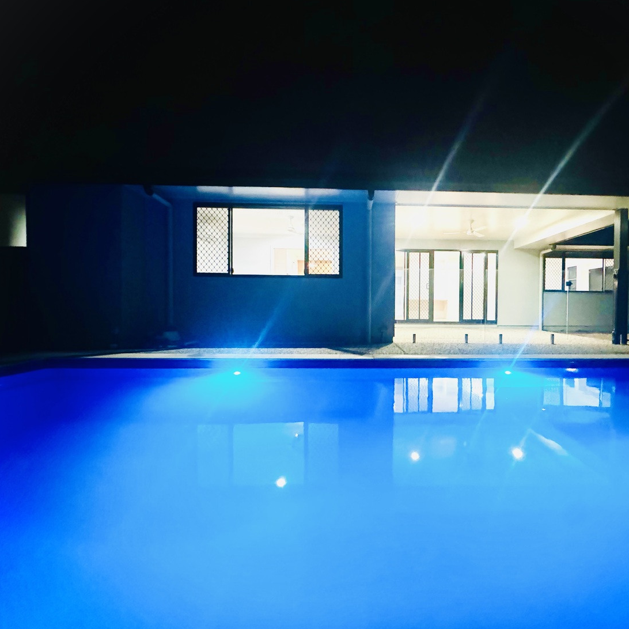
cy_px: 316
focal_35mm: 17
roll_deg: -0.3
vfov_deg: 84.0
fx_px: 349
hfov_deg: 83.3
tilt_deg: -0.9
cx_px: 366
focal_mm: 2.22
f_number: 2.2
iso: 1250
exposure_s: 1/50
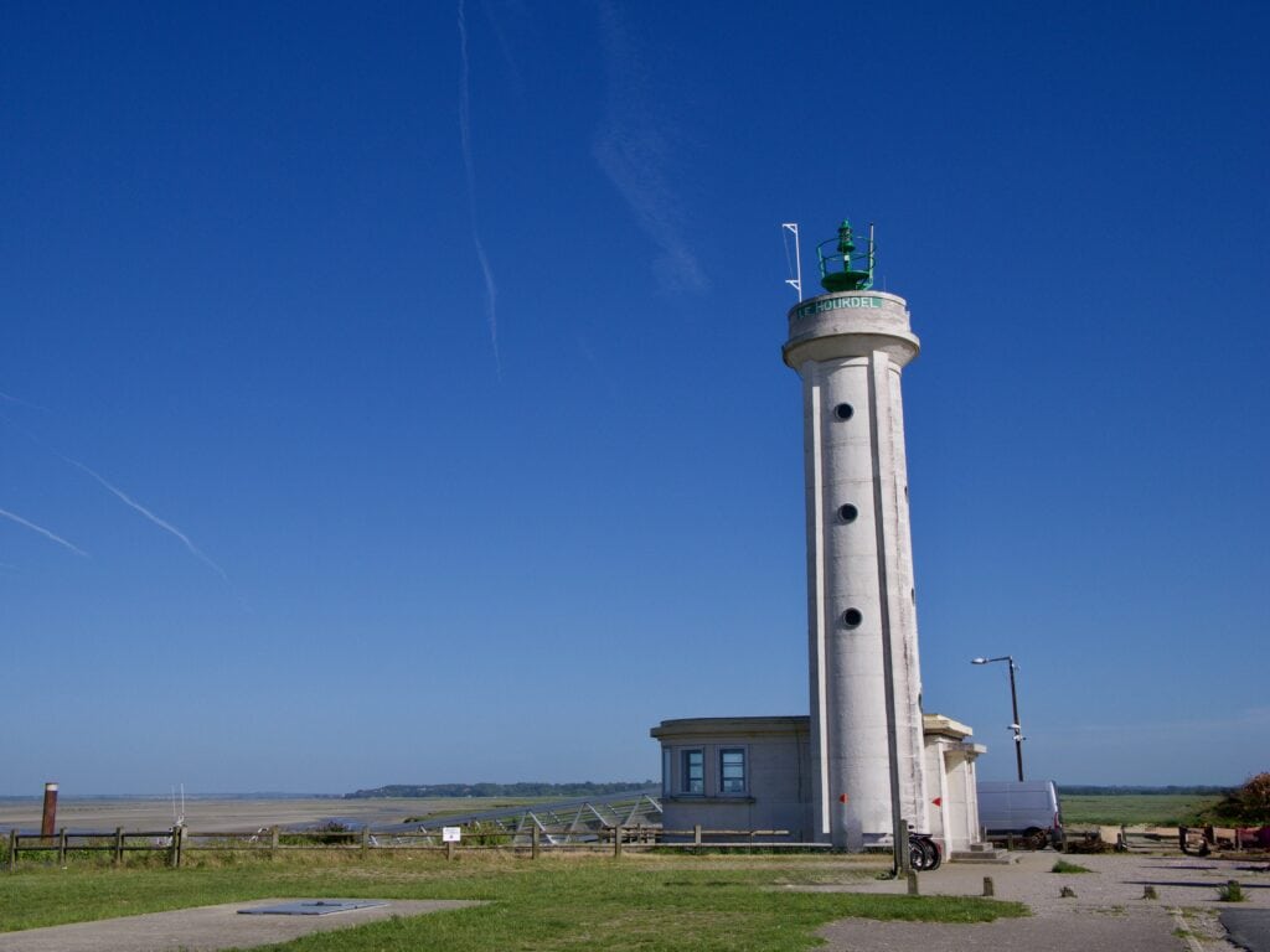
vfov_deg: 41.8
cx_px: 635
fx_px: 1247
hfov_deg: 54.0
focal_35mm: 34
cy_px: 476
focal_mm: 17
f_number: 9
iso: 200
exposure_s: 1/640
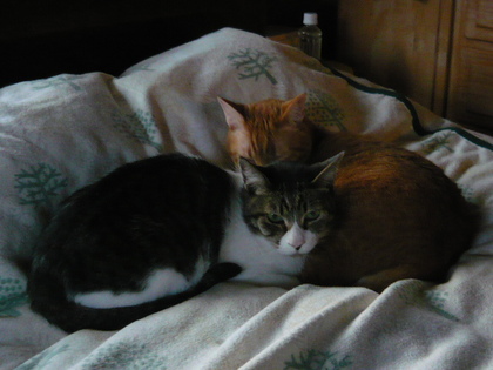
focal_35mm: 53
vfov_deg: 27.5
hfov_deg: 36.2
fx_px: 755
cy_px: 185
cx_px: 246
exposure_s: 1/8
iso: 400
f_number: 2.8
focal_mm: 5.5
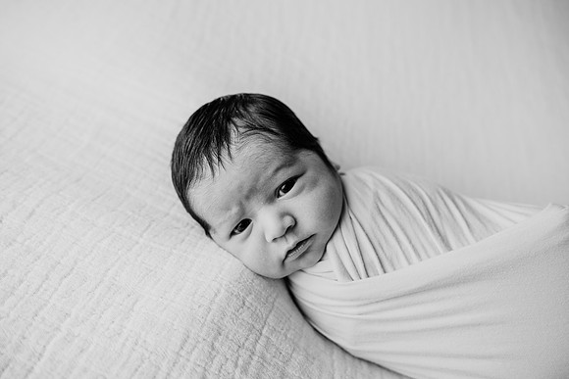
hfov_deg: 73.7
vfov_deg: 53.2
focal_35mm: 24
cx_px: 284
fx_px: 379
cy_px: 190
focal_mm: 24
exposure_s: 1/160
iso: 125
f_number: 2.8
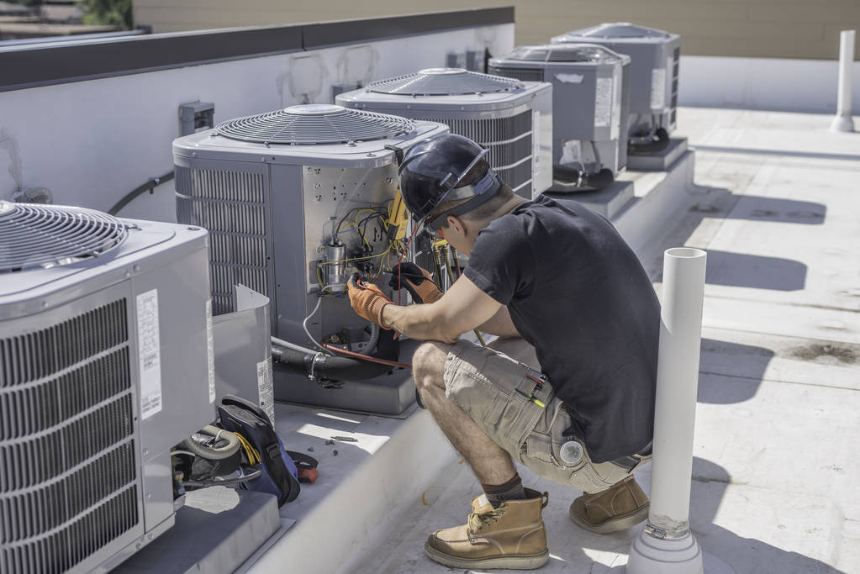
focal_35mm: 50
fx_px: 1195
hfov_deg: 39.6
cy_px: 287
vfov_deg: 27.0
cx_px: 430
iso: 100
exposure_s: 1/1000
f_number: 4
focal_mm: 50
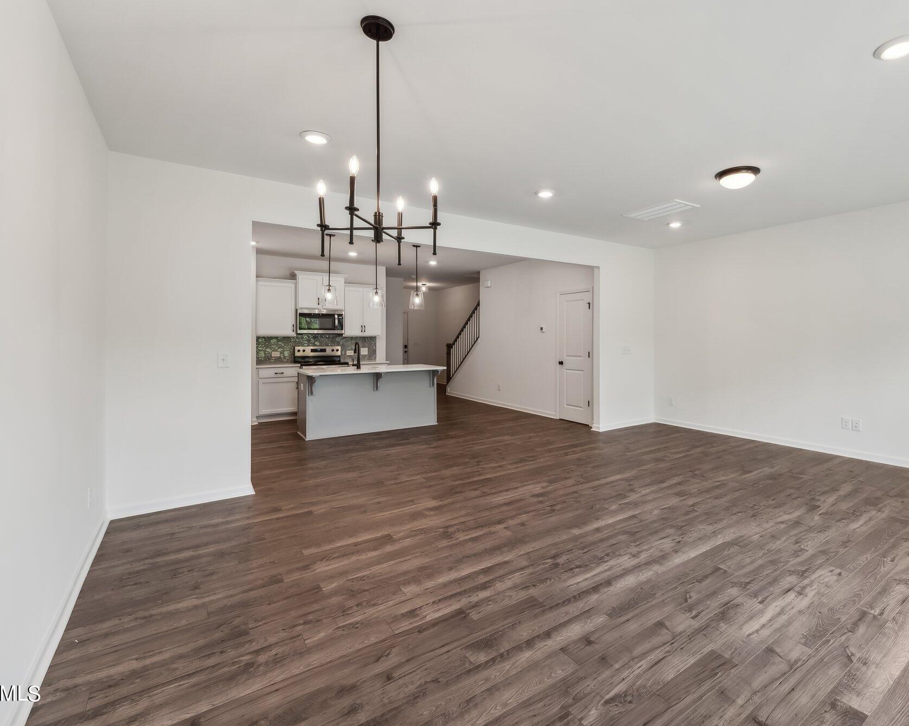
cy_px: 359
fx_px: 430
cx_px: 537
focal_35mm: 16
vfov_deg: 80.4
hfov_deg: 92.1
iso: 500
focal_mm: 14
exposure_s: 1/60
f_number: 7.1
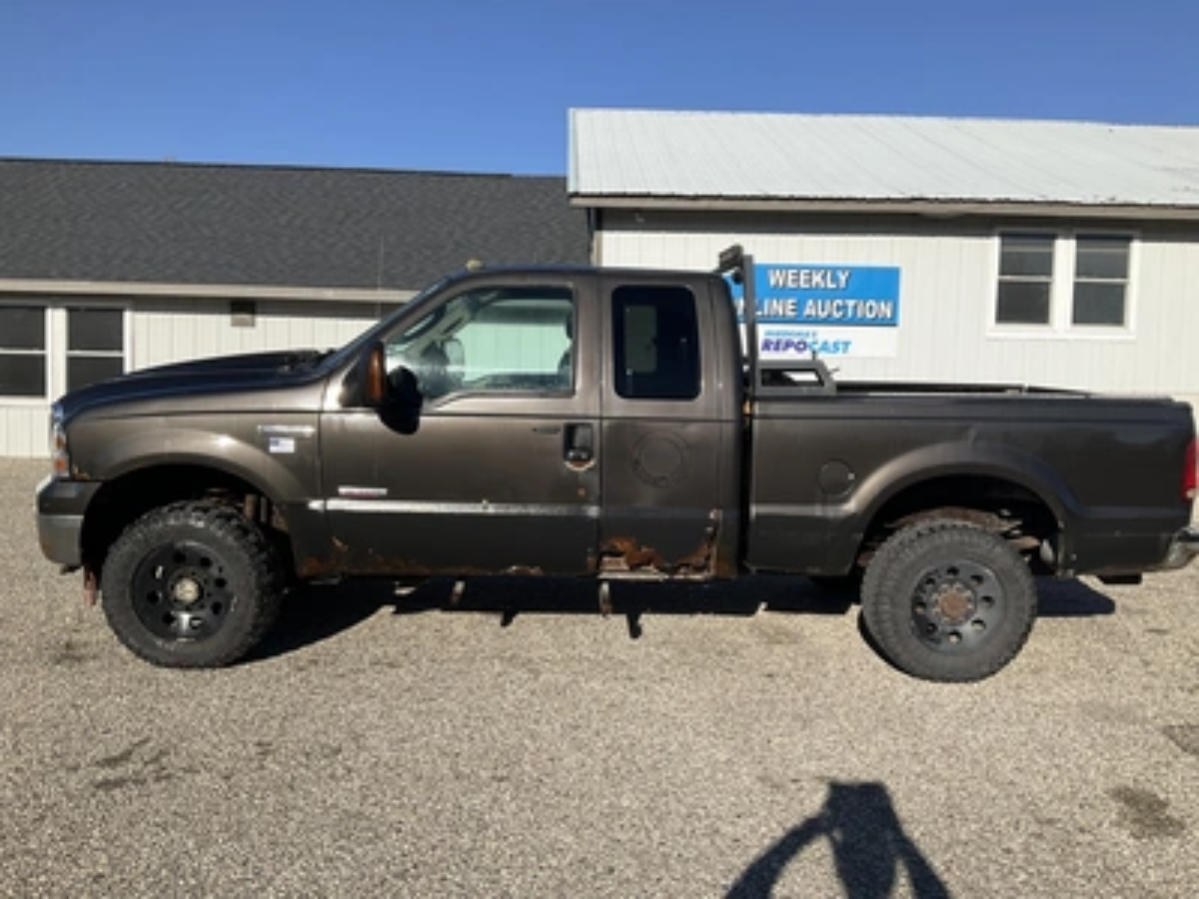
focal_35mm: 29
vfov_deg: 48.2
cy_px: 450
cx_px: 600
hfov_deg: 61.7
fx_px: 1004
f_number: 1.8
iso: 25
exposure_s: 1/2427
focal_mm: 3
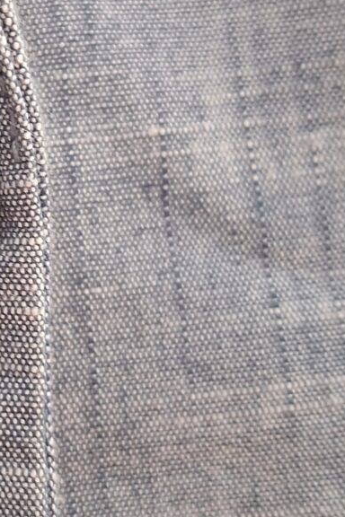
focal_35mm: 85
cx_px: -132
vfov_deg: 23.9
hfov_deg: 15.2
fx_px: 1222
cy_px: 194
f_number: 1.8
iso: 250
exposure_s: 1/24
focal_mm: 5.54
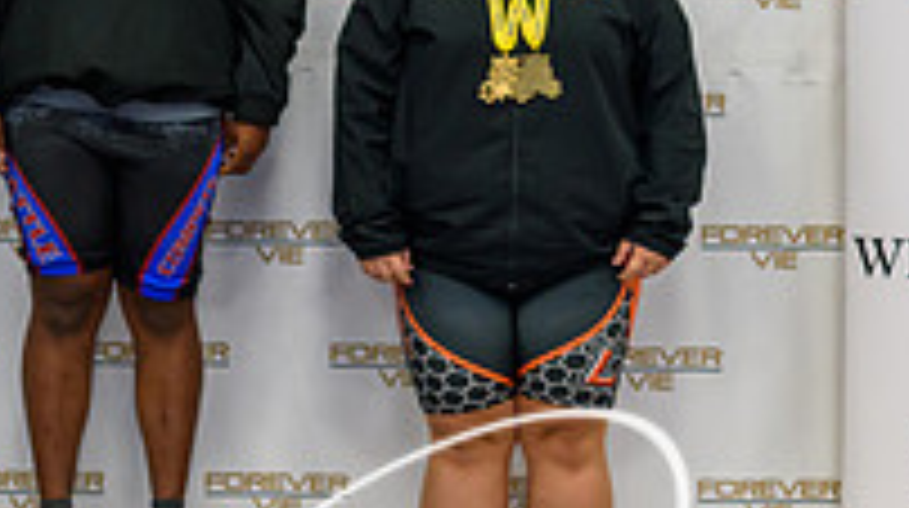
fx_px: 3731
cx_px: 50
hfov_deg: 13.7
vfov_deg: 7.8
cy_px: 236
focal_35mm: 155
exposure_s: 1/60
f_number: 4.5
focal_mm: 34
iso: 450
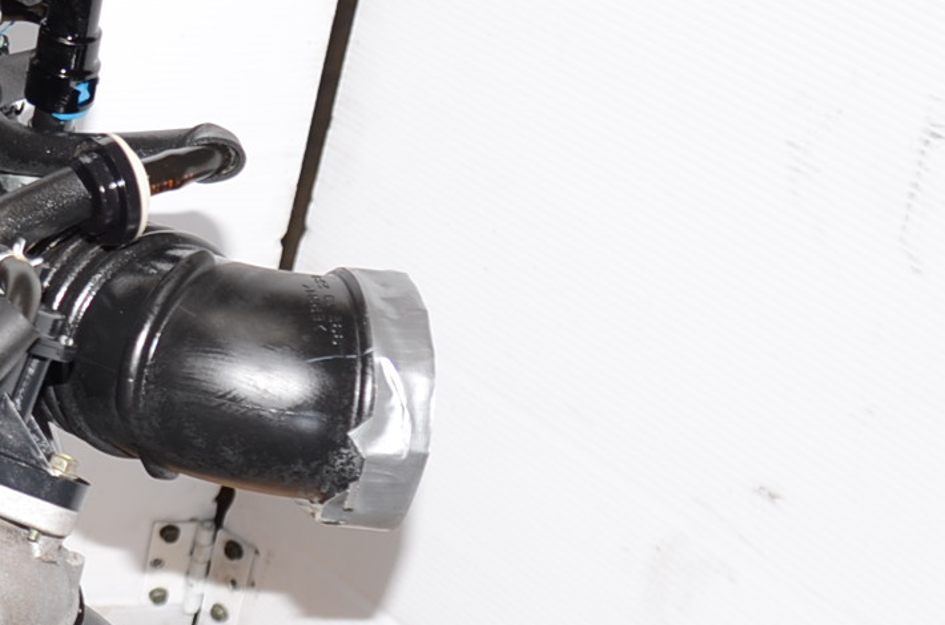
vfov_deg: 10.9
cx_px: -650
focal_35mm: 125
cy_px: 560
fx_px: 3274
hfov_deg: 14.7
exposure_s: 1/125
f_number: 4
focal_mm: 24
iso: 100
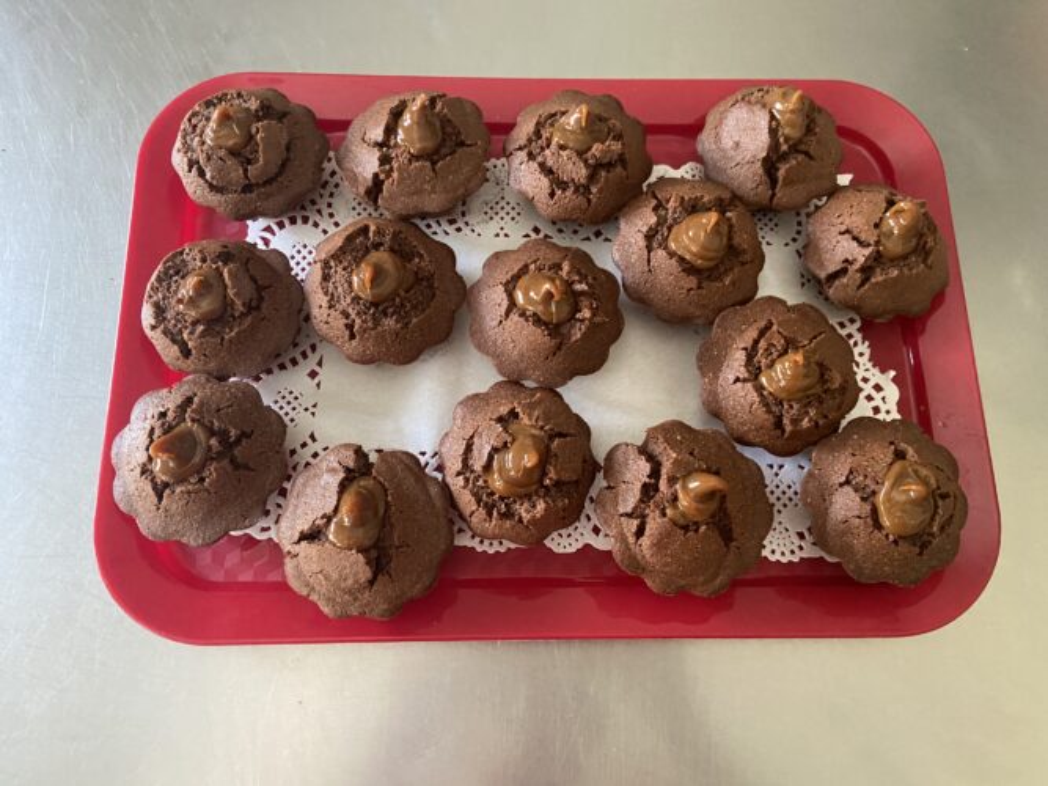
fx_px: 787
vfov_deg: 53.0
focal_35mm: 26
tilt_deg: -76.6
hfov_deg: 67.3
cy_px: 393
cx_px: 524
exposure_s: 1/30
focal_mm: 4.25
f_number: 1.8
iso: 640
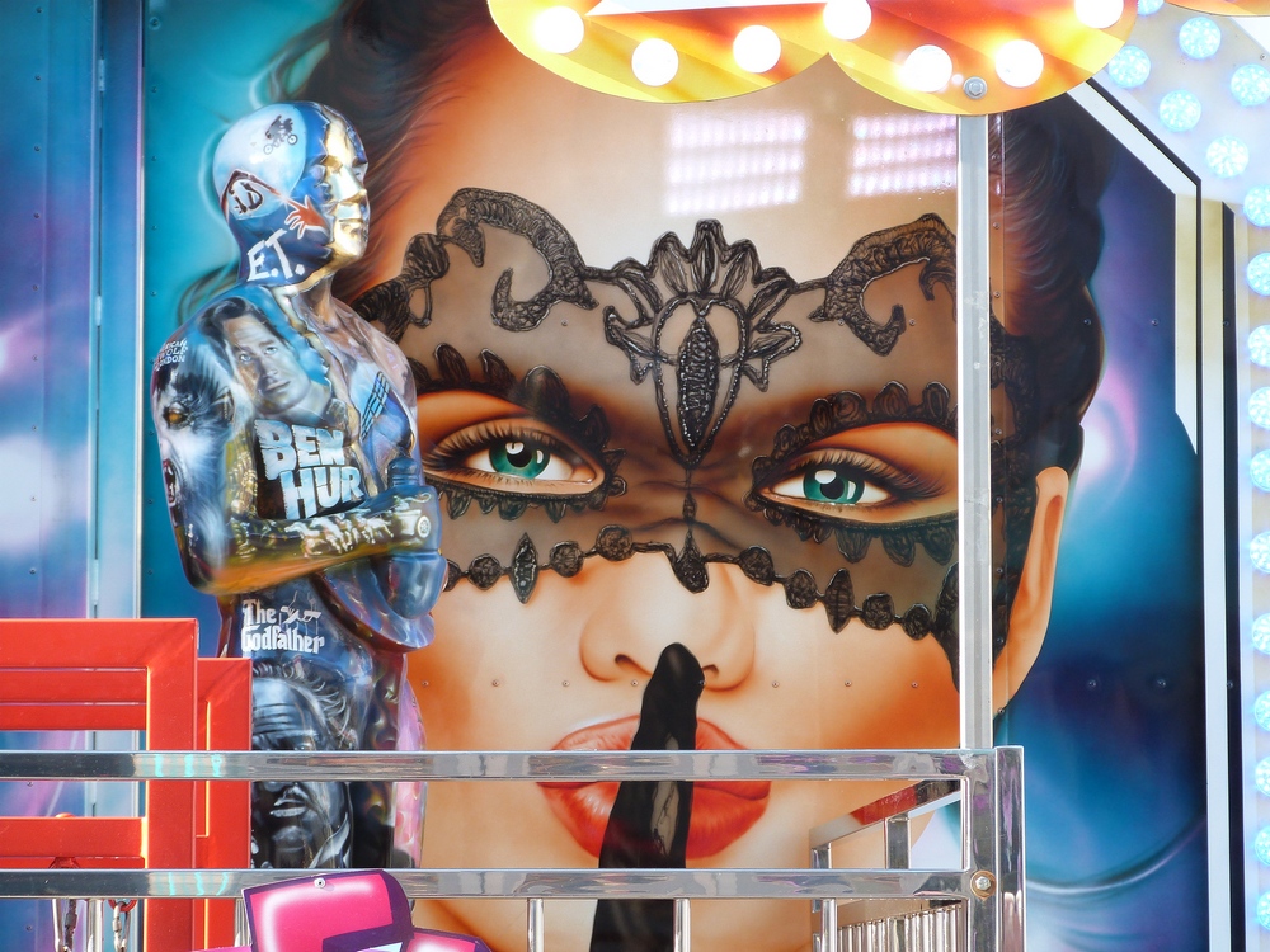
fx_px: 5100
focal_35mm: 139
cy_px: 476
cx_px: 635
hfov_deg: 14.2
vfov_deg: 10.7
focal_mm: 25
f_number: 3.6
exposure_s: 1/100
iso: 100
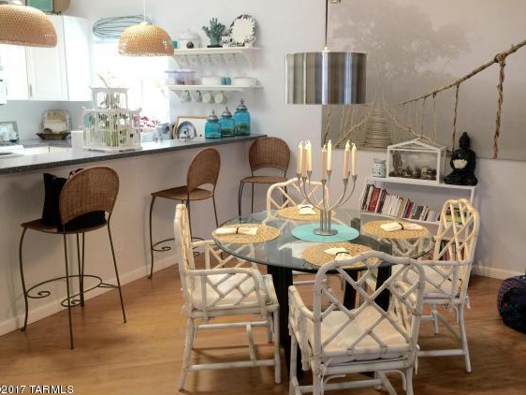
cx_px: 286
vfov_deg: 42.9
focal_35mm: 33
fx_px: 502
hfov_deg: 55.3
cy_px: 183
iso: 40
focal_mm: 4.15
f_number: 2.2
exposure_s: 1/15
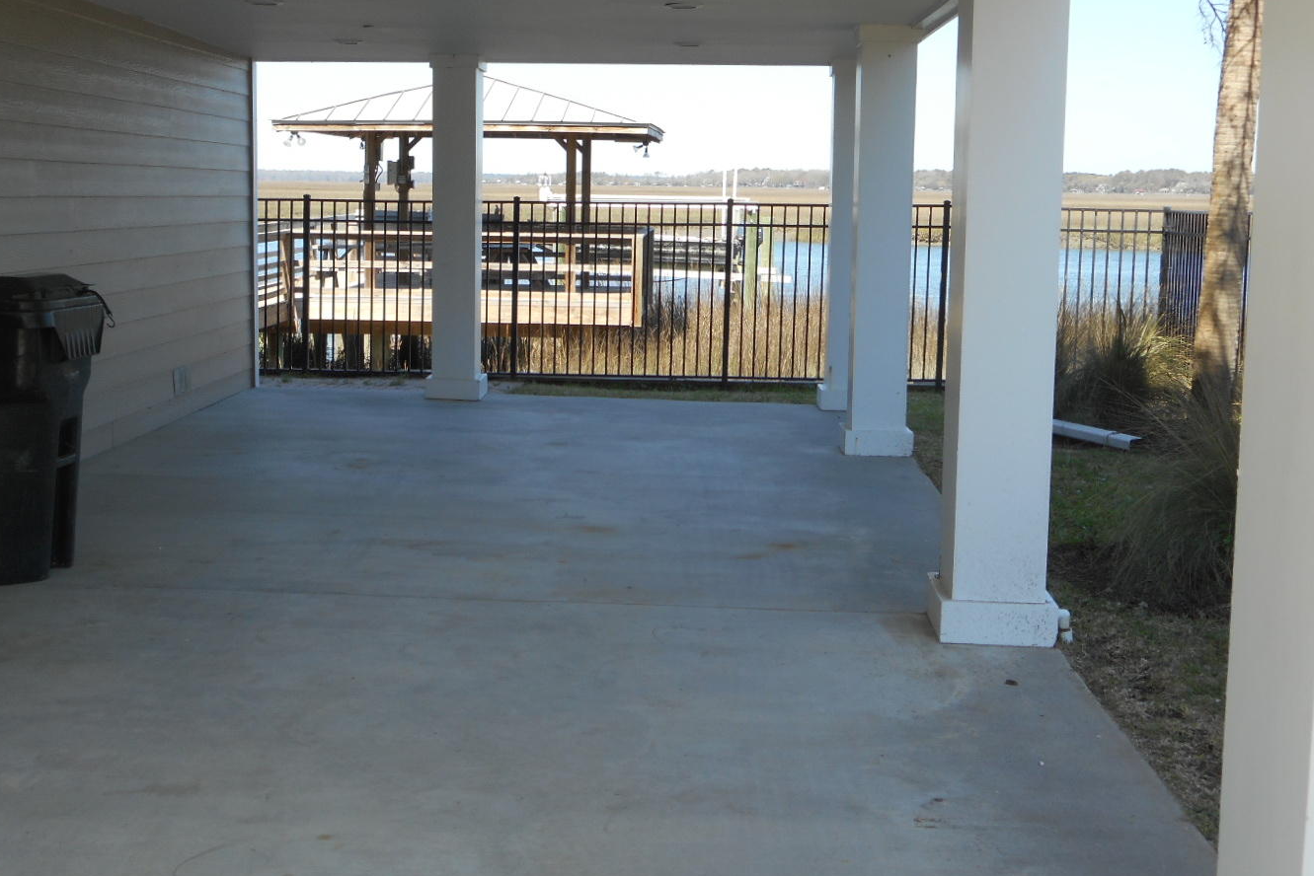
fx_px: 2008
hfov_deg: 36.2
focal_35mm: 55
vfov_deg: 24.6
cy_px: 400
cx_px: 587
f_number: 4.7
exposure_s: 1/160
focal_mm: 7.9
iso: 80
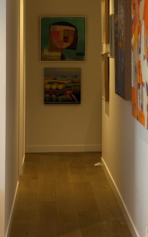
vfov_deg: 18.7
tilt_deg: +0.4
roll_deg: -0.6
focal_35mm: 110
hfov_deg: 11.8
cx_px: 132
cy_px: 44
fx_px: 710
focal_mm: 6.76
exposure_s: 1/50
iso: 100
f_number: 1.78
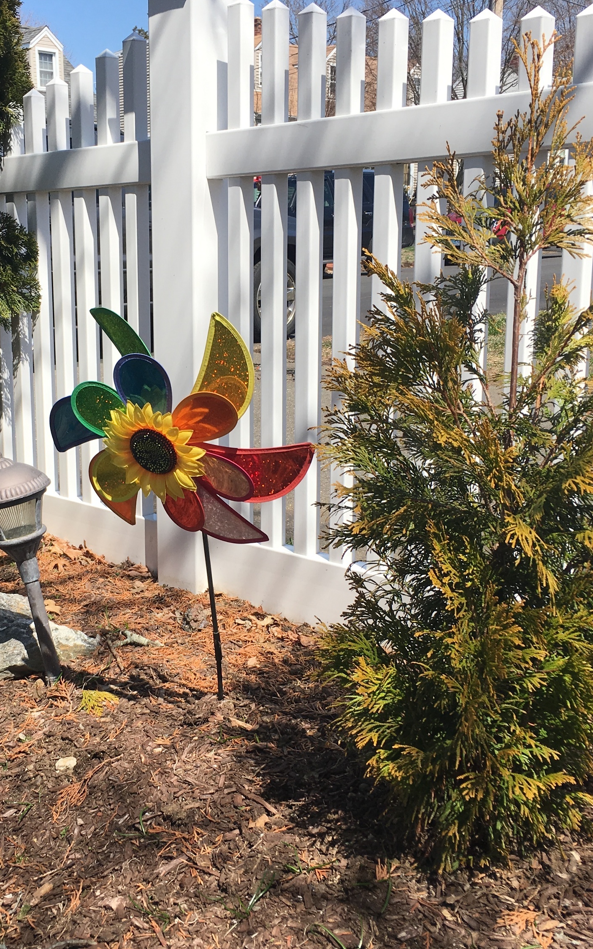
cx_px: 188
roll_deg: +0.5
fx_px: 1086
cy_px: 480
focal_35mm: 42
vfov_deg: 47.2
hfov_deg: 30.3
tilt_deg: -13.2
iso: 25
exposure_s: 1/1479
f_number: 2.2
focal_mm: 4.15
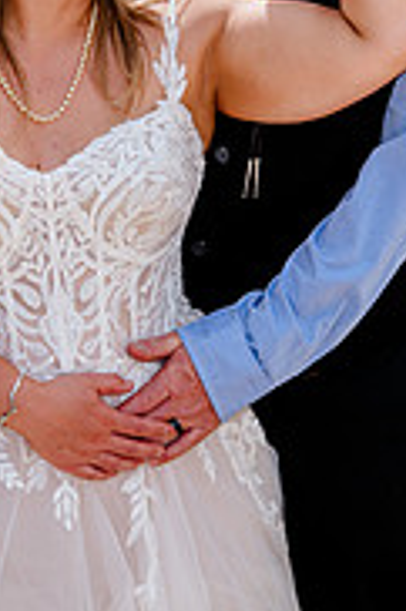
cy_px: -3
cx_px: 156
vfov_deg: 11.0
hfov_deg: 7.4
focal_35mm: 185
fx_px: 3135
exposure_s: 1/640
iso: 250
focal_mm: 75
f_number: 5
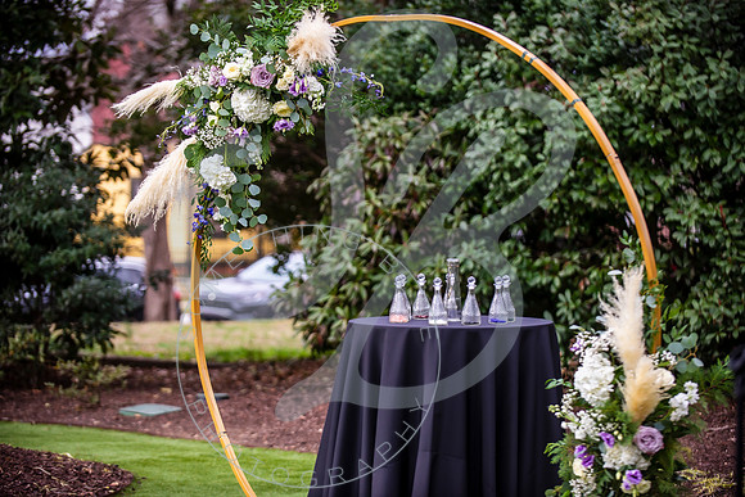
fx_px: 2173
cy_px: 248
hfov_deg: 19.5
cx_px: 372
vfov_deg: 13.0
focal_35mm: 105
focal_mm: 105
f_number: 2.8
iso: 320
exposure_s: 1/800
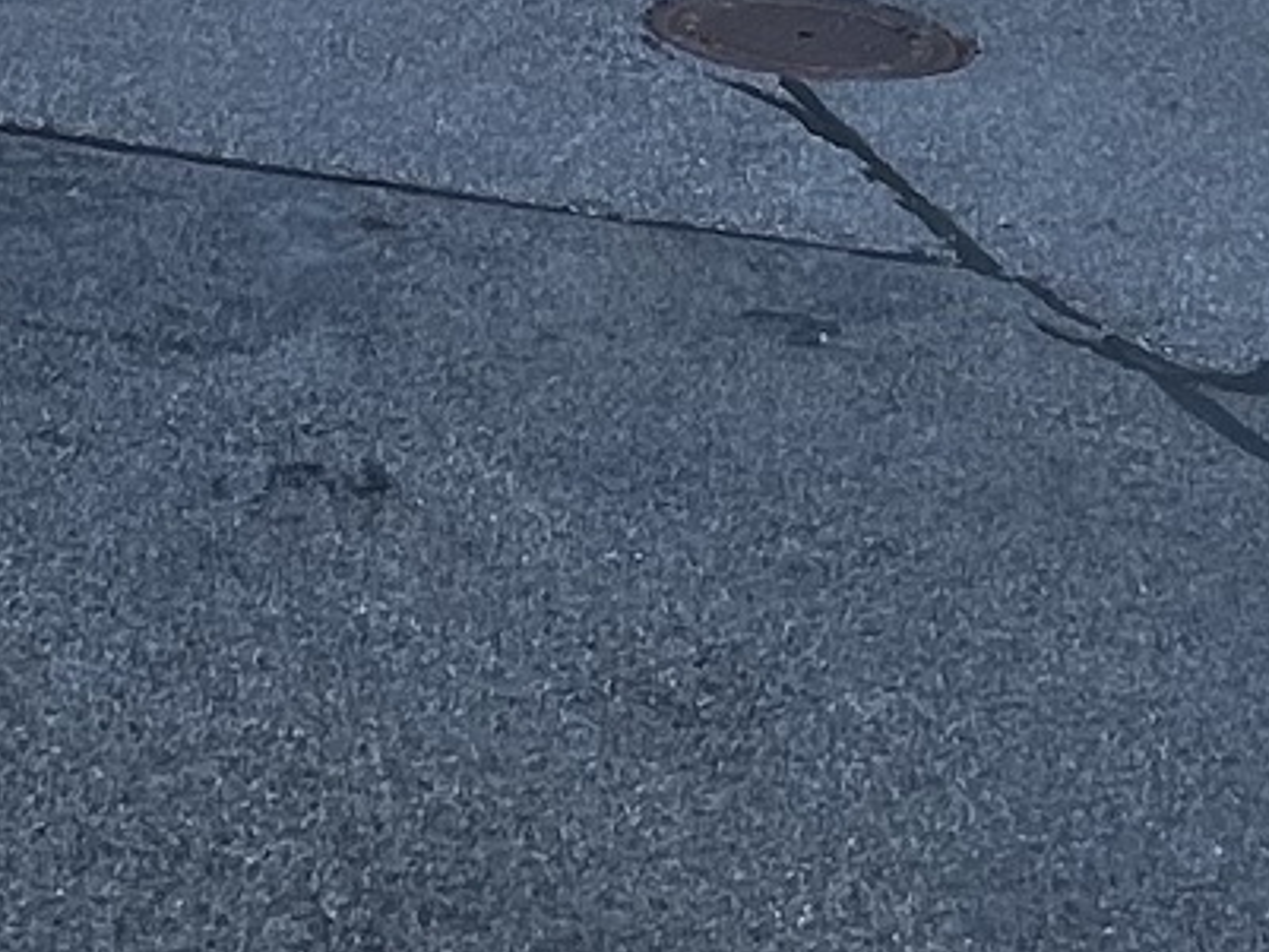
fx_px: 3044
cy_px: -1698
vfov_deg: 11.9
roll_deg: +1.1
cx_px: 532
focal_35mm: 83
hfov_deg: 23.5
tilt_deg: +7.8
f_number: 1.8
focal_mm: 1.57
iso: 32
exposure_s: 1/231
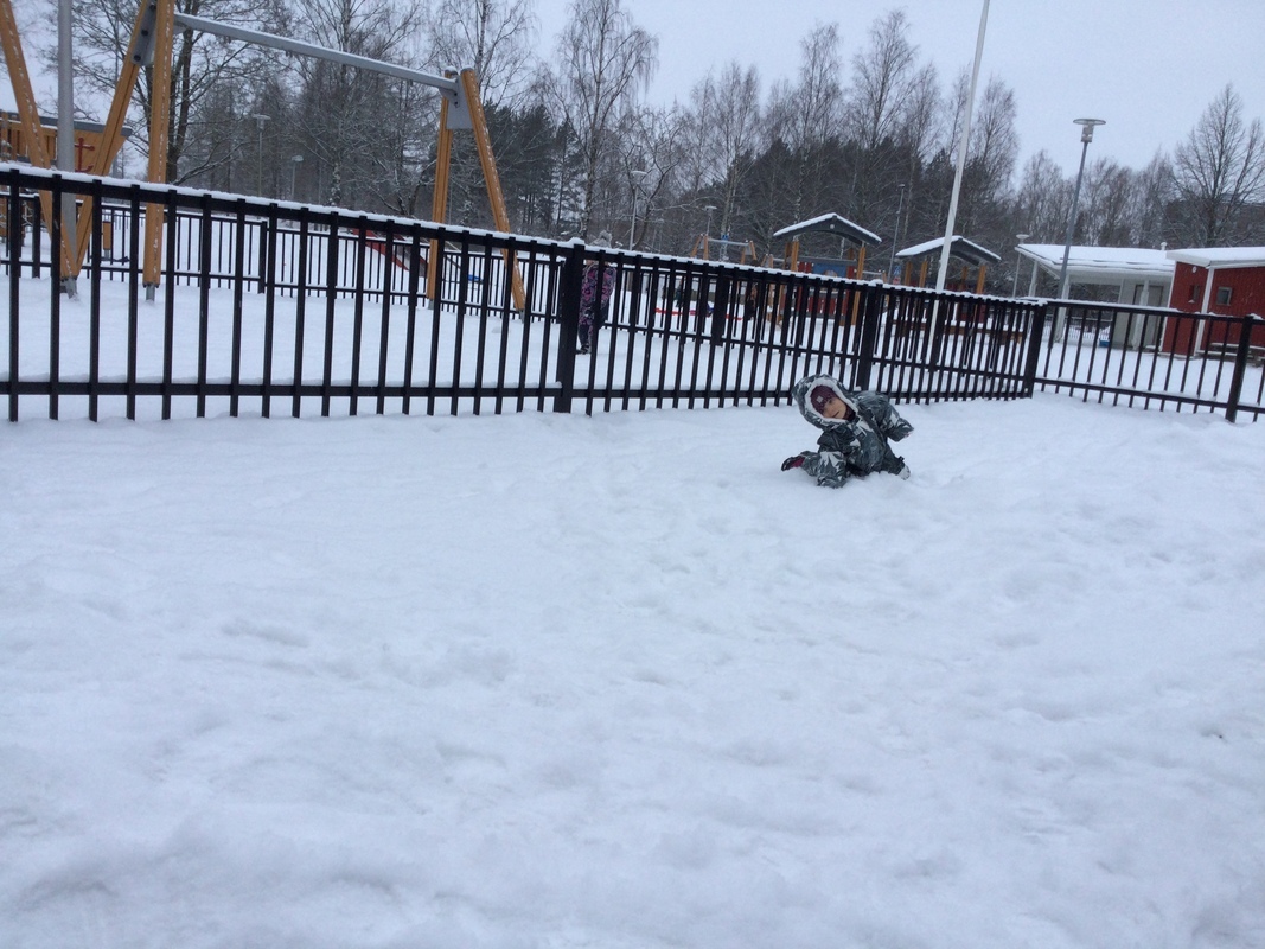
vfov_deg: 45.4
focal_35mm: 31
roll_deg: -5.6
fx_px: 1133
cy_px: 474
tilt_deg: -11.0
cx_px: 632
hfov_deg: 58.4
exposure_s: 1/100
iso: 32
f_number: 2.4
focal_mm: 3.3
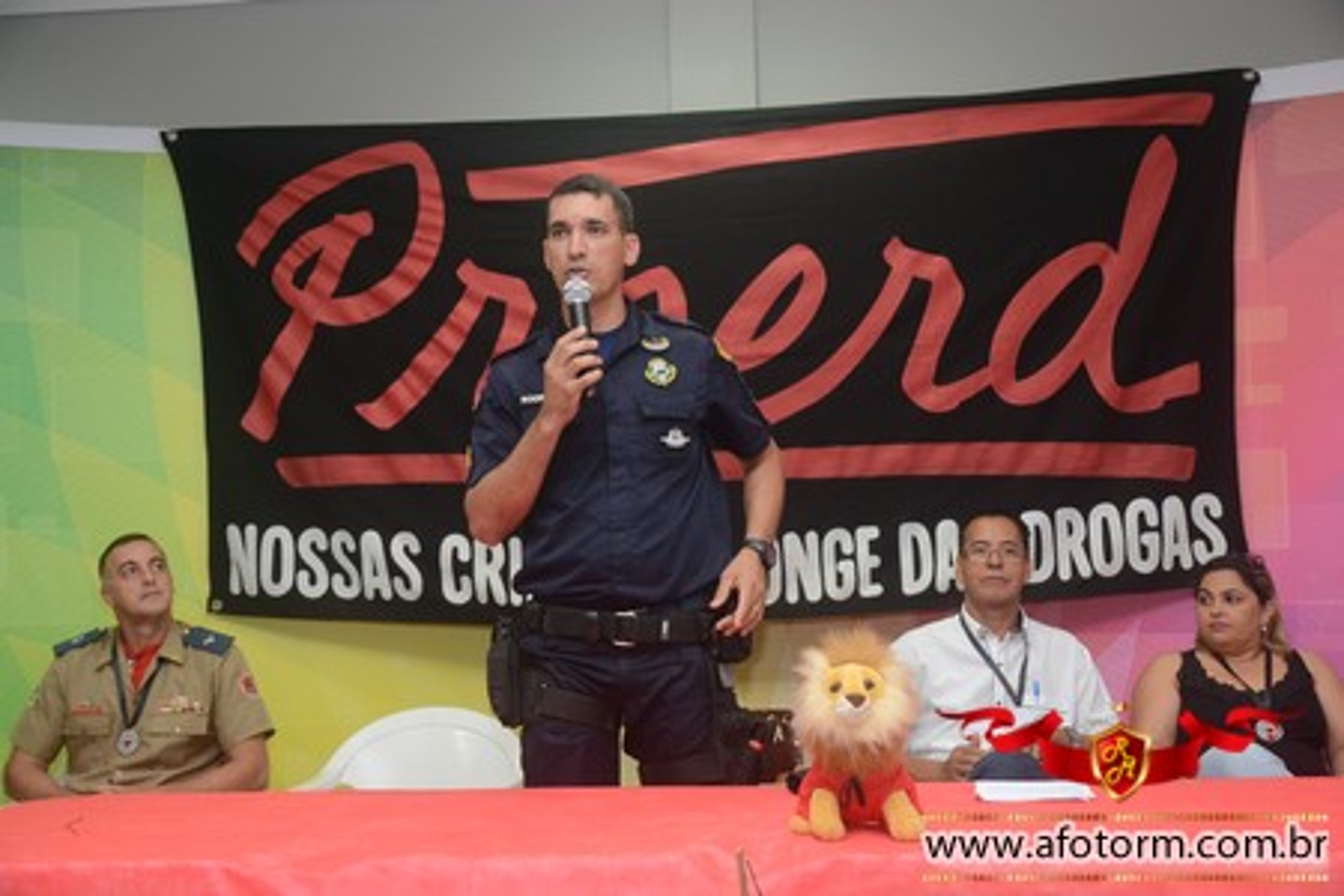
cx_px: 672
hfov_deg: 46.4
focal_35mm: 42
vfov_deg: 31.9
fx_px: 1568
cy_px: 448
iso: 1600
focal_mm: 28
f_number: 4
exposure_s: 1/125
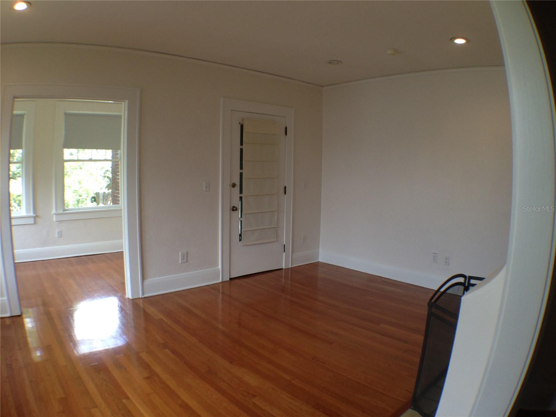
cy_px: 208
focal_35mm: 33
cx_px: 278
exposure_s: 1/60
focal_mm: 4.12
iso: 64
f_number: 2.4
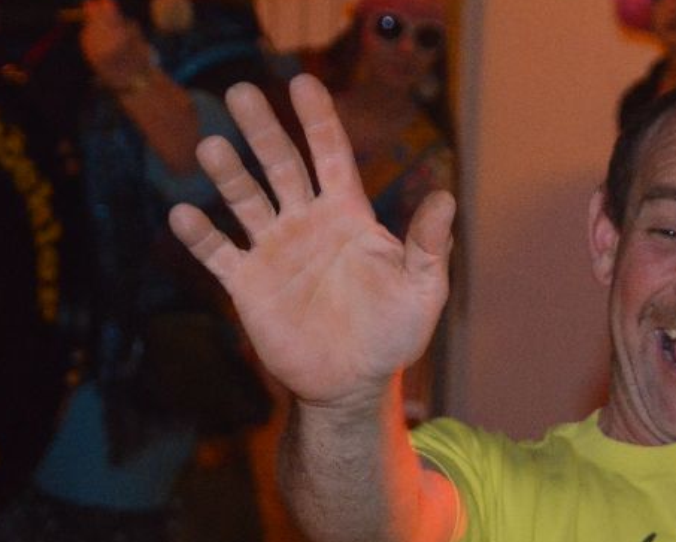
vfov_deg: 9.3
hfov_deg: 11.5
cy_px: 485
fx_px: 3303
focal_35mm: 165
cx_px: 698
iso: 3200
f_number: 4.8
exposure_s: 1/60
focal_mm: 52
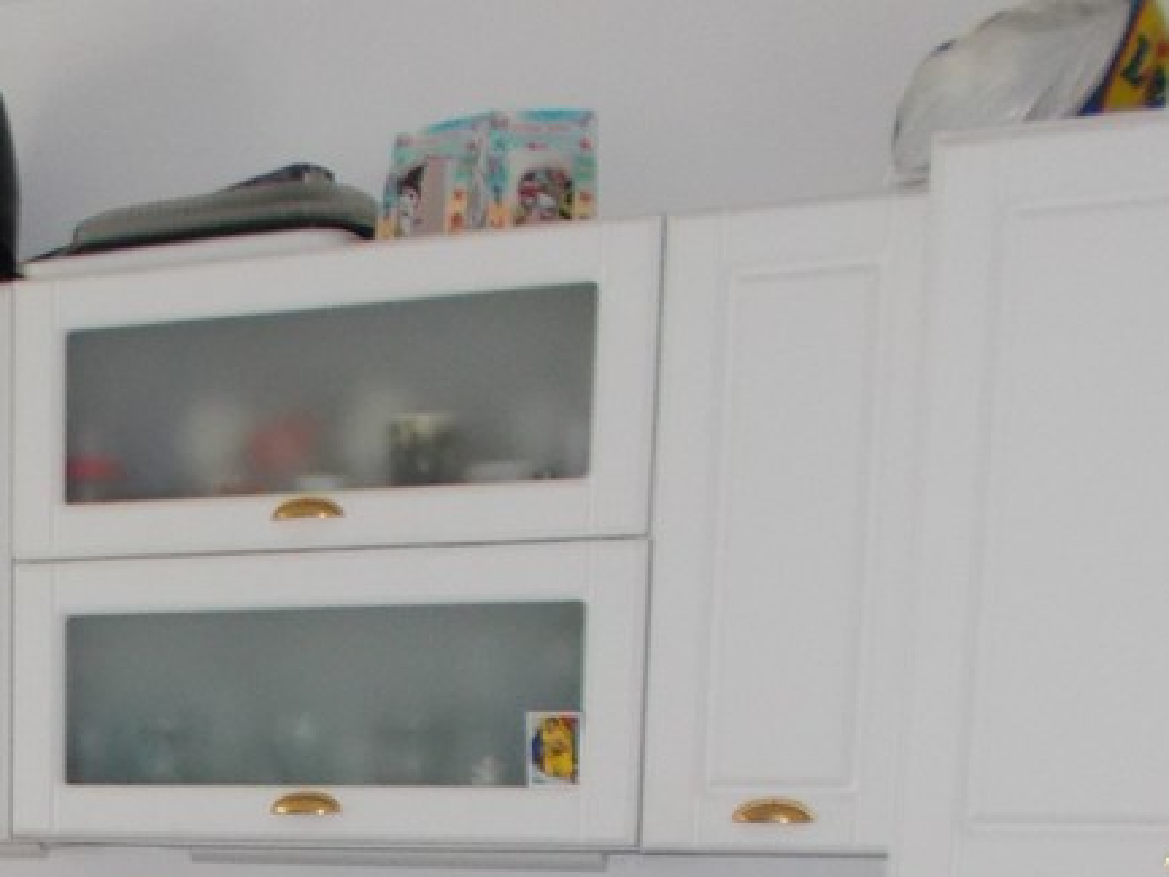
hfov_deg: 25.6
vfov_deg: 18.8
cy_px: 1171
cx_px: -24
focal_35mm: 72
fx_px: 2432
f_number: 3.2
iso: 200
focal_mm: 4.6
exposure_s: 1/25
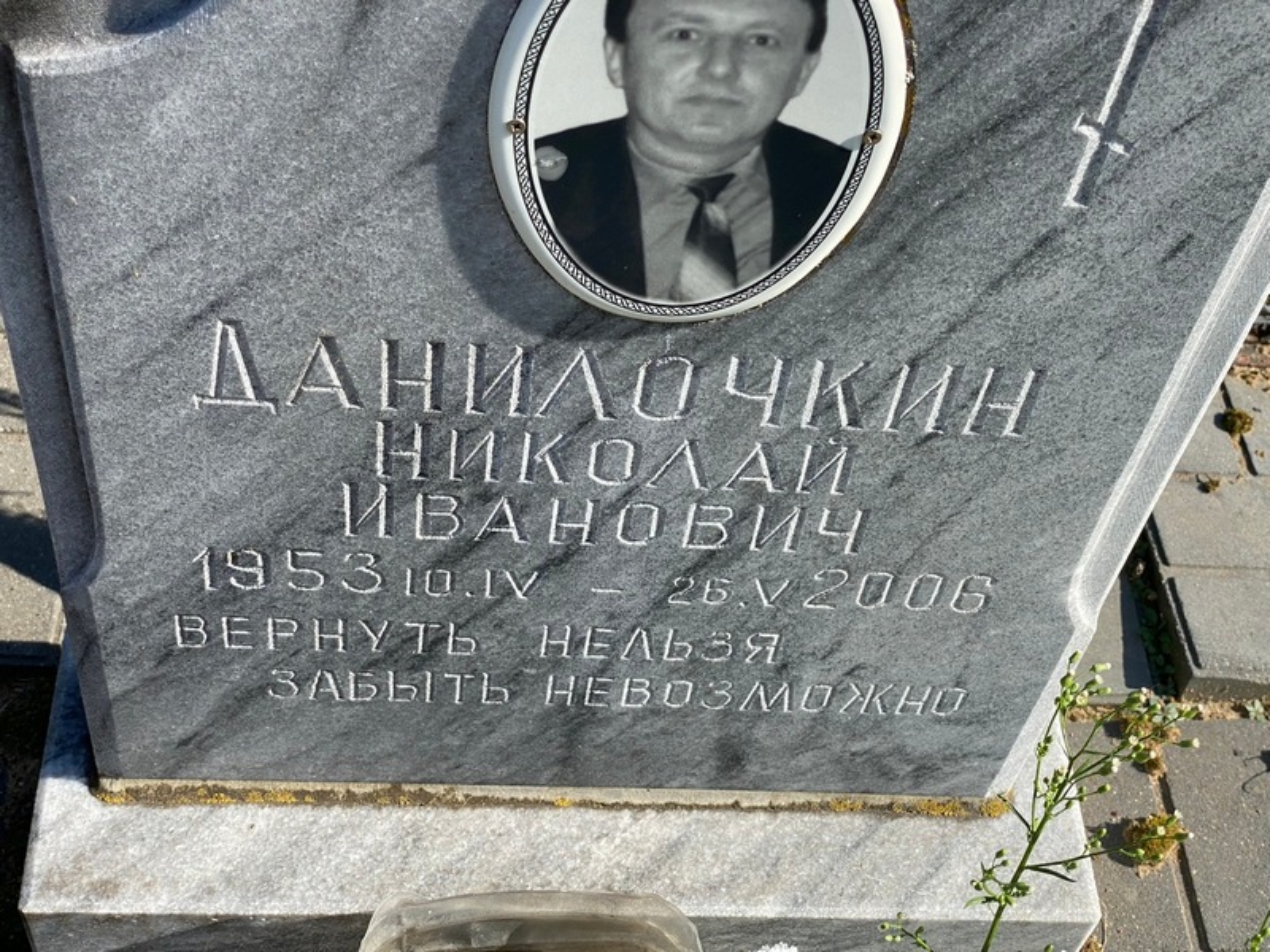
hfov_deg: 36.8
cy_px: 476
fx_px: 1908
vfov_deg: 28.0
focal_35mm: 52
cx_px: 635
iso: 20
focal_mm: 6
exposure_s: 1/922
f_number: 2
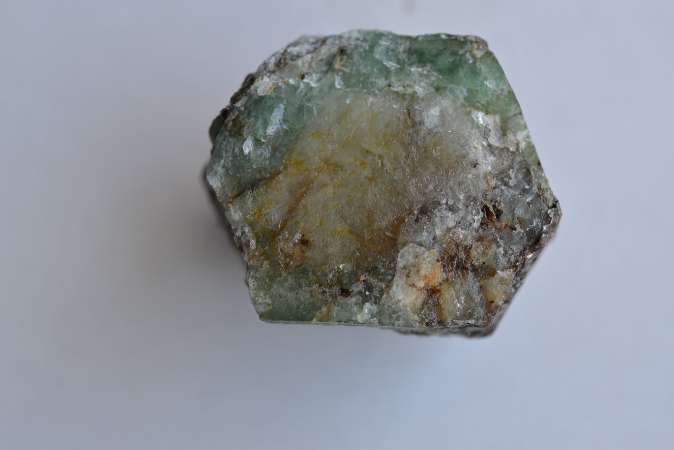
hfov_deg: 28.8
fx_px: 1311
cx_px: 386
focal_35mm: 70
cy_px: 196
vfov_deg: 19.5
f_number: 9
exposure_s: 1/25
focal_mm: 40
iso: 100
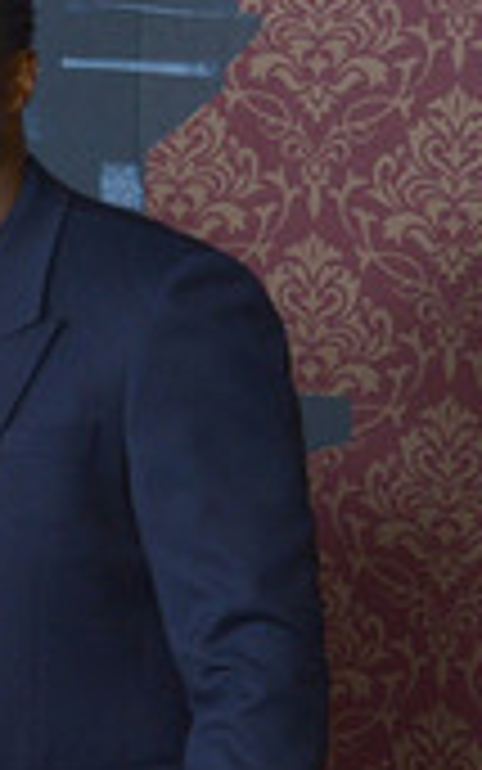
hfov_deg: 6.8
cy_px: 536
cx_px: -450
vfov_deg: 11.1
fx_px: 3948
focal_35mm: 188
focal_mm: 70
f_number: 6.3
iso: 2000
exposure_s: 1/320
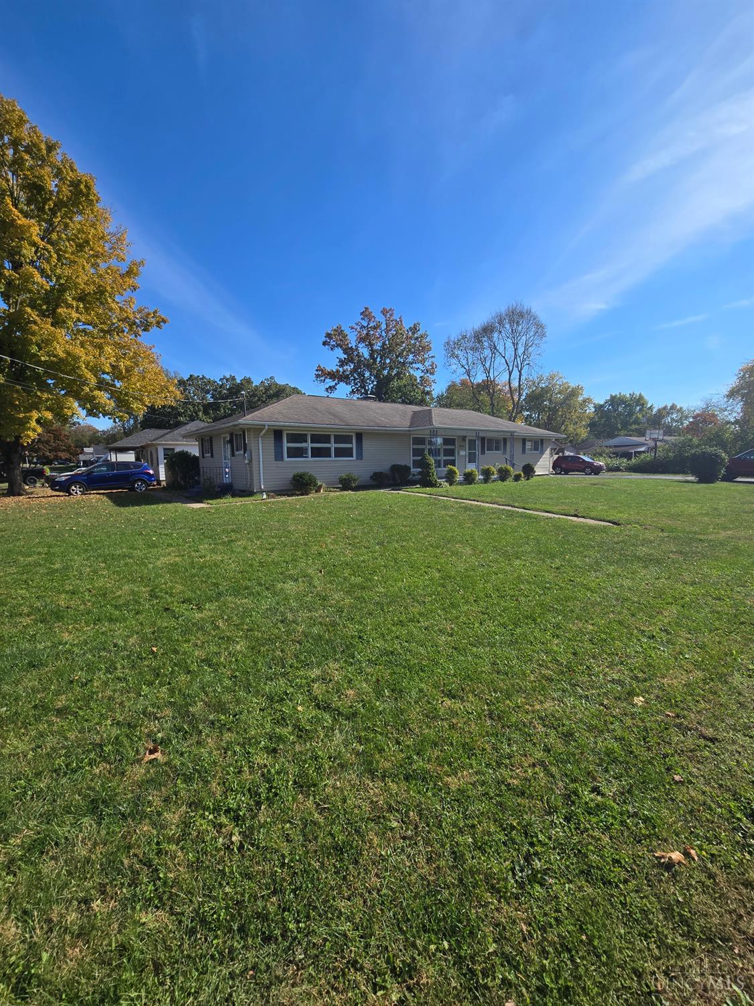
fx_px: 378
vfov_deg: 106.2
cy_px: 503
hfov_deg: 89.9
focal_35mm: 13
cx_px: 377
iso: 50
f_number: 2.2
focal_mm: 2.2
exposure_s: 1/2265
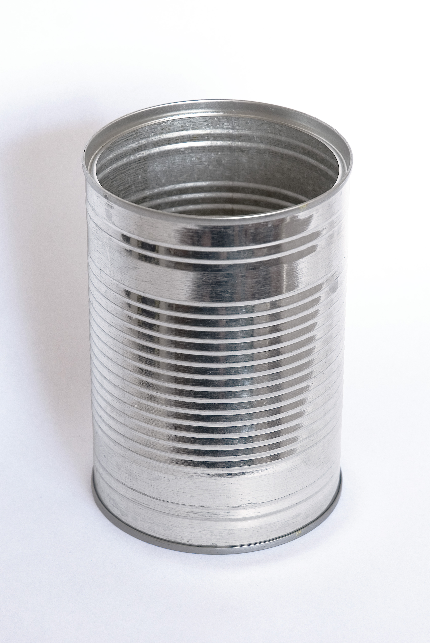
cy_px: 322
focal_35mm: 105
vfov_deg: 19.4
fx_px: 1876
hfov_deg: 13.1
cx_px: 215
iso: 100
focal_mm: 70
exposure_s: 1/3
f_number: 7.1
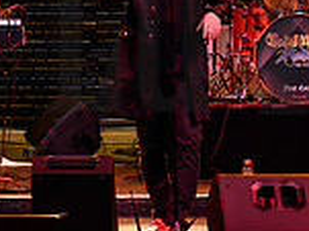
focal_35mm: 238
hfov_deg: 8.3
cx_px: 184
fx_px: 2123
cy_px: 8
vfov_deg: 6.2
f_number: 4
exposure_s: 1/200
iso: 6400
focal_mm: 60
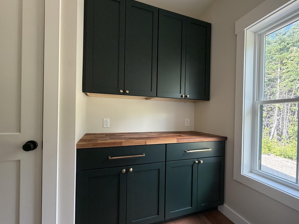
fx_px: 138
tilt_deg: -1.8
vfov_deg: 78.1
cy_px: 116
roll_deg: -0.8
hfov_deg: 94.5
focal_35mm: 16
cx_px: 153
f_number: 2.2
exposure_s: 1/72
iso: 320
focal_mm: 2.22
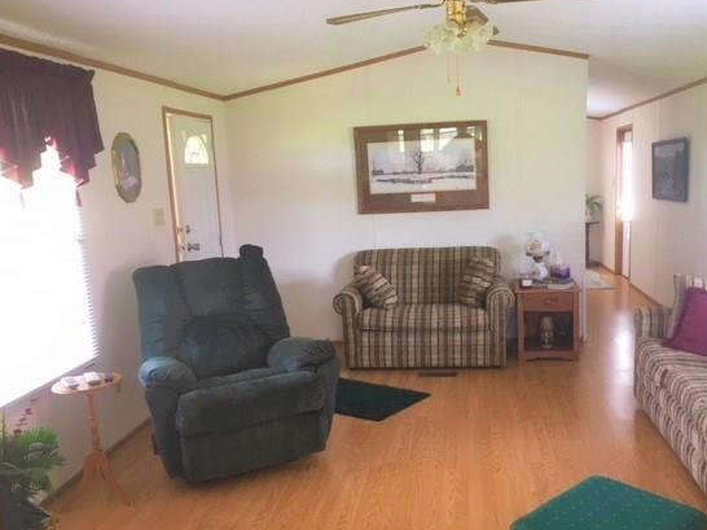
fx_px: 694
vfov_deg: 41.7
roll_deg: +1.1
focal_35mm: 34
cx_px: 404
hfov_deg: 53.8
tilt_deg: -10.7
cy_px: 284
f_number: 2.2
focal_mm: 4.15
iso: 80
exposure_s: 1/30
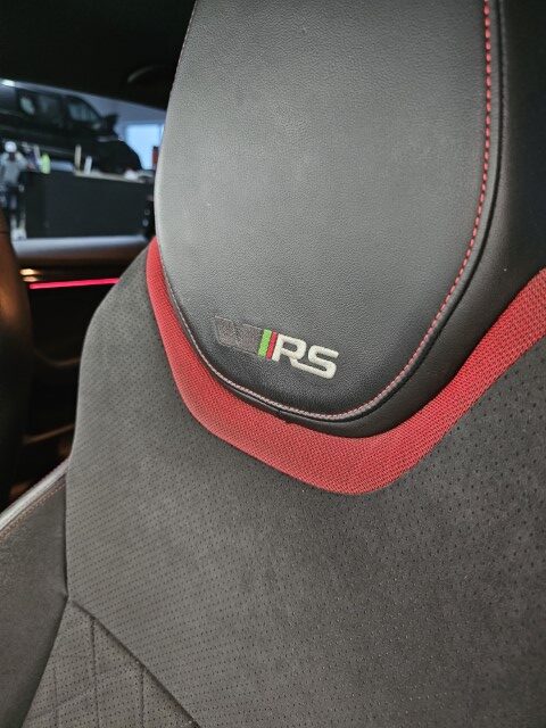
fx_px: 484
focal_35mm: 23
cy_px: 364
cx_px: 273
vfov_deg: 73.9
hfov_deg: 58.9
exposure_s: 1/25
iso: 800
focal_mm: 6.3
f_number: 1.7
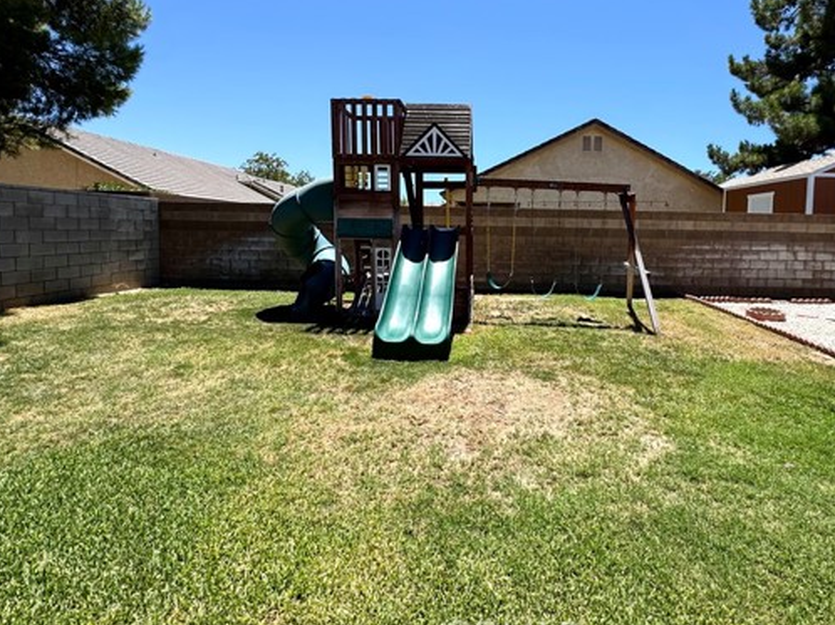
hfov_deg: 87.0
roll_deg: -0.8
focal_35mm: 18
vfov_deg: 71.0
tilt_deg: -5.8
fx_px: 434
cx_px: 488
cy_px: 258
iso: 40
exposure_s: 1/1323
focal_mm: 2.22
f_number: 2.2
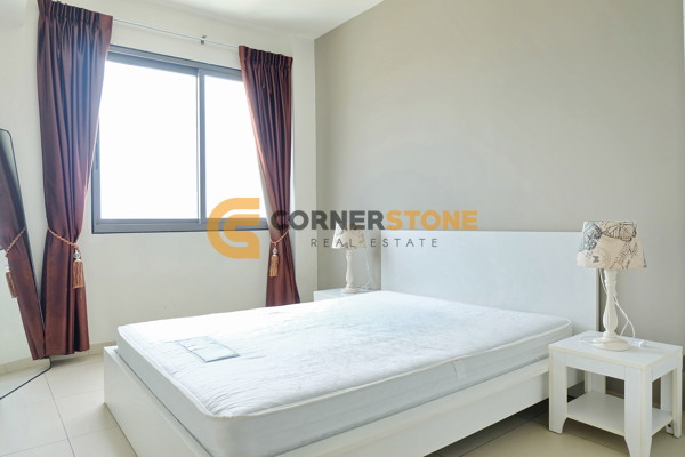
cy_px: 228
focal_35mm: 24
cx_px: 342
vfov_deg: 53.1
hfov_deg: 73.7
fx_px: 457
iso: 200
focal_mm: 16
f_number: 3.5
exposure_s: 1/52
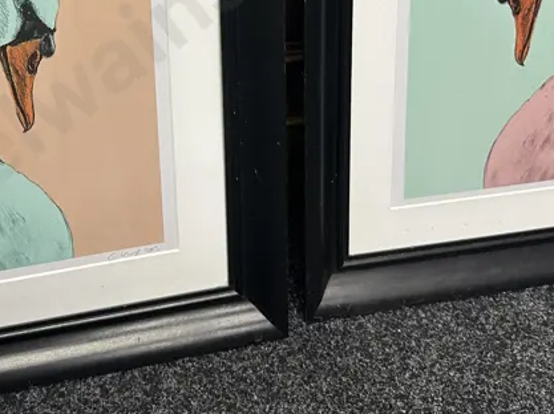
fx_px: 943
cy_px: -4
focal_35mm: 59
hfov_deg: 32.6
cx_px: 207
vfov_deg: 23.7
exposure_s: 1/50
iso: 125
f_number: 1.78
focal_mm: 6.86
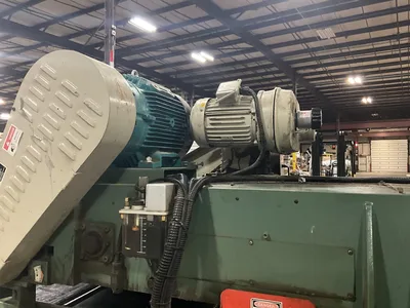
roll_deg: -0.2
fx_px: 343
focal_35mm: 29
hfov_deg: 61.7
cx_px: 205
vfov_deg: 48.2
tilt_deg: +1.1
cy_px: 154
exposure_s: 1/30
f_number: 1.8
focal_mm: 3
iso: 500
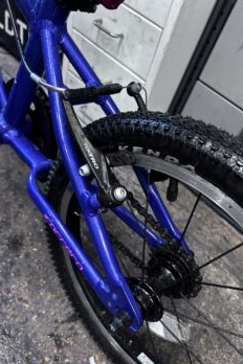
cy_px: 186
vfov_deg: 65.5
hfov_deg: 46.4
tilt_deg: -45.1
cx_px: 129
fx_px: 283
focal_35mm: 28
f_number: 1.5
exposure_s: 1/50
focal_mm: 5.7
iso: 100
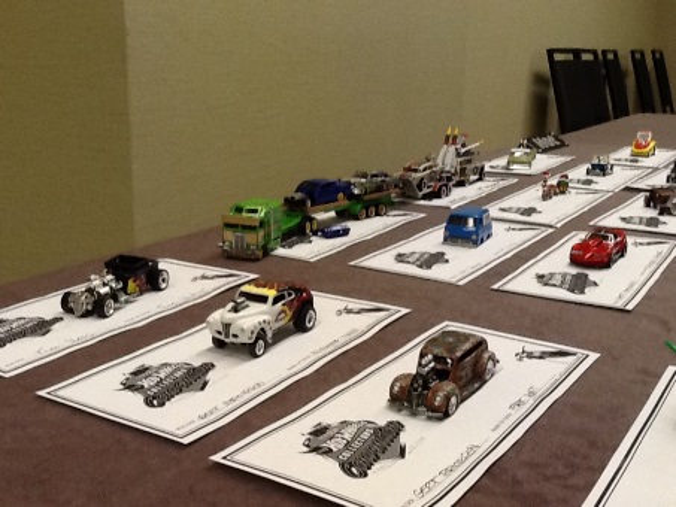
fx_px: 859
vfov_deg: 32.9
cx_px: 338
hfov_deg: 42.9
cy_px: 254
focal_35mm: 44
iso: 100
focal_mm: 2.03
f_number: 2.4
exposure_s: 1/30
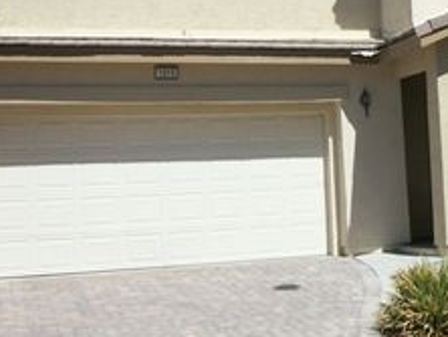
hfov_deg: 26.4
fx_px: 933
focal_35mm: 72
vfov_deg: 20.3
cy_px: 78
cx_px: 367
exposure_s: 1/250
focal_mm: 5.7
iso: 80
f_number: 8.8
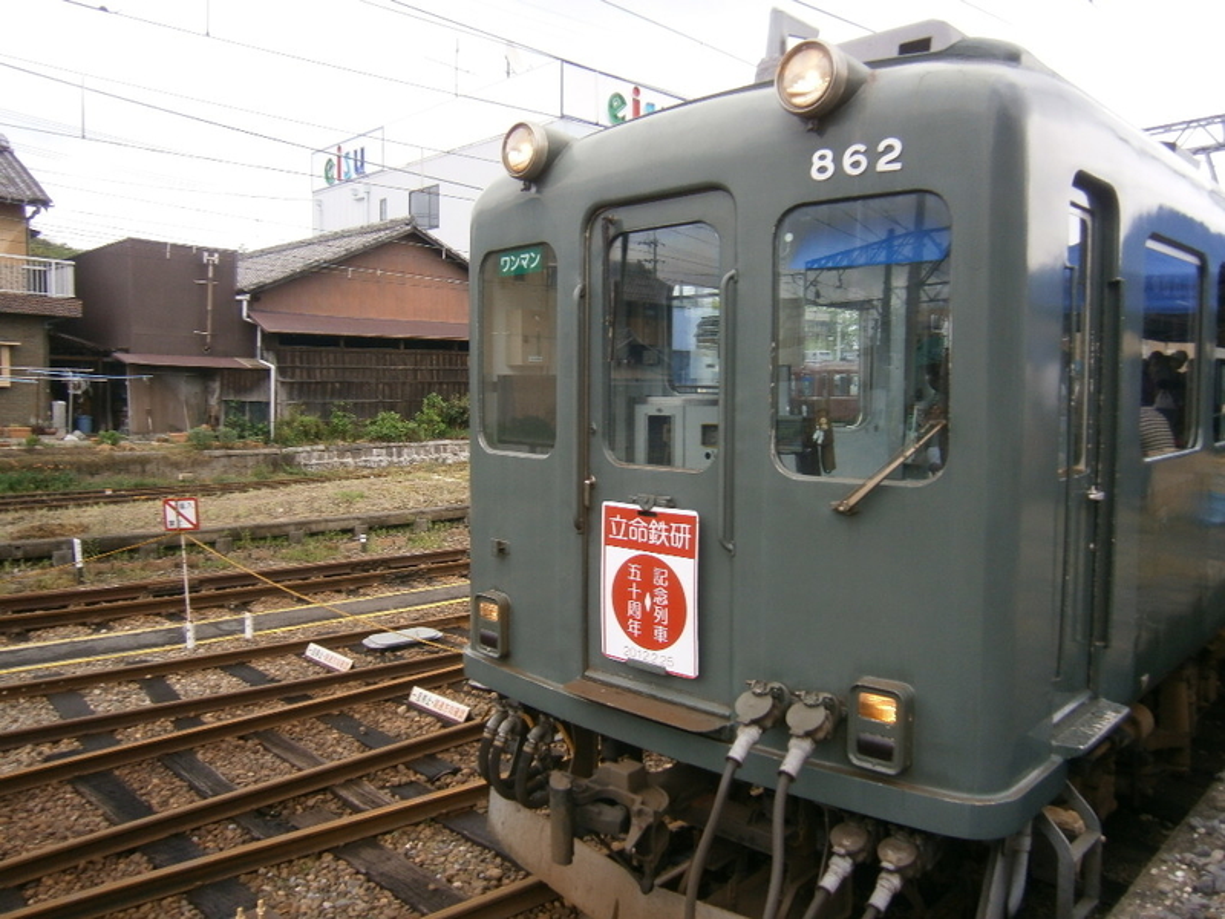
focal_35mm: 26
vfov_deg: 53.1
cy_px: 460
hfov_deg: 67.3
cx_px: 612
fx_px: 920
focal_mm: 4.7
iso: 80
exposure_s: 1/320
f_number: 2.8
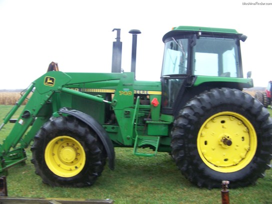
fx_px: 283
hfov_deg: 51.4
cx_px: 136
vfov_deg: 39.7
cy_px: 102
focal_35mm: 36
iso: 64
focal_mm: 5.85
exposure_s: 1/80
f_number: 2.8
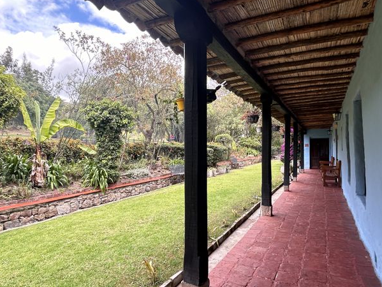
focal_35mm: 20
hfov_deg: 81.7
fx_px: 221
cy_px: 151
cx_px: 195
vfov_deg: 66.0
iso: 32
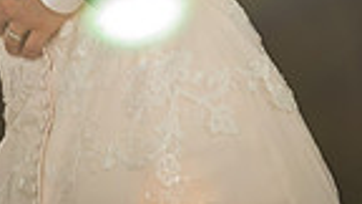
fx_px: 5510
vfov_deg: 2.1
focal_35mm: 574
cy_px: -310
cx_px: 75
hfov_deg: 3.8
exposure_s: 1/250
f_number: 2.8
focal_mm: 175
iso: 200
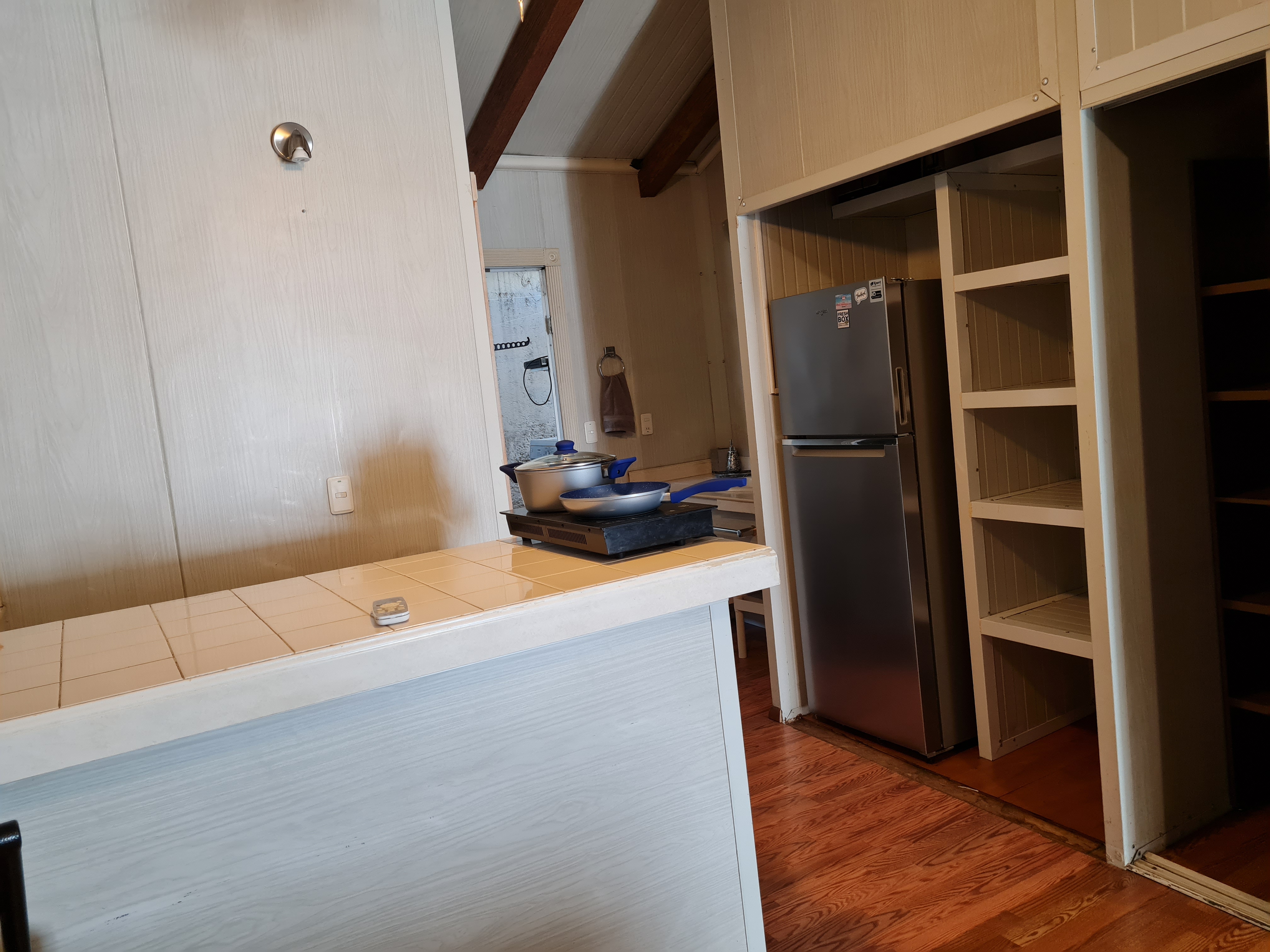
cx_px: 635
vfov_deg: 53.1
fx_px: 954
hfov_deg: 67.3
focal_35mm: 26
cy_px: 476
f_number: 1.8
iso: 250
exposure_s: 1/40
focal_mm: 5.4
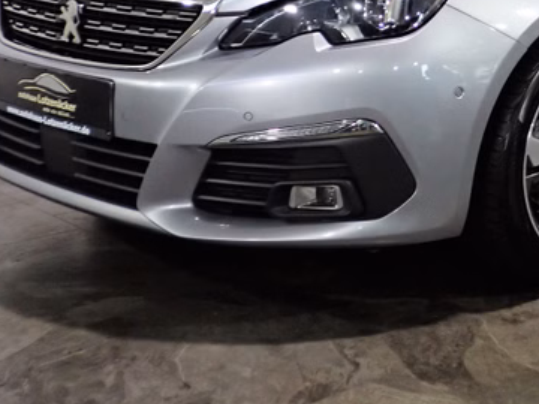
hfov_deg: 23.6
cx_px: 508
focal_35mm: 80
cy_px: -28
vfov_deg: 17.8
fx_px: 1246
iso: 320
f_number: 2.5
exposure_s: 1/40
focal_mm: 6.37
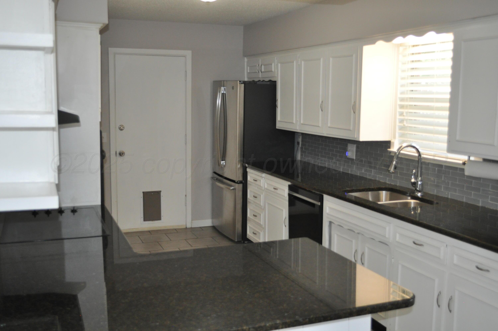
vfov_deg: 34.1
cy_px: 166
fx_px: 539
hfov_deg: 49.6
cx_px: 249
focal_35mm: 39
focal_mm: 26
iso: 800
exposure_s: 1/80
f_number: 4.2
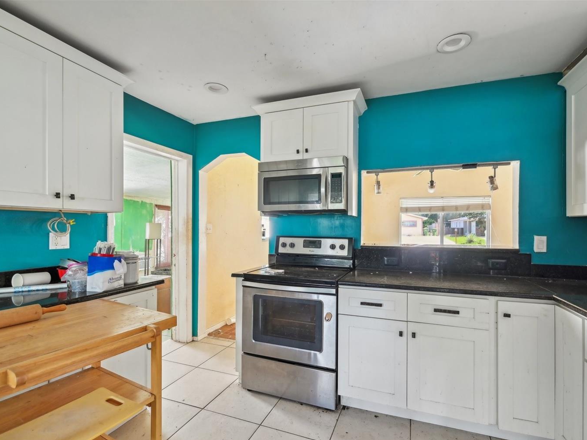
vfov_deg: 78.0
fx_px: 271
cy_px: 232
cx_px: 310
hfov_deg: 94.4
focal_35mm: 16
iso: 400
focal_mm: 14
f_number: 8
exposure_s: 1/10
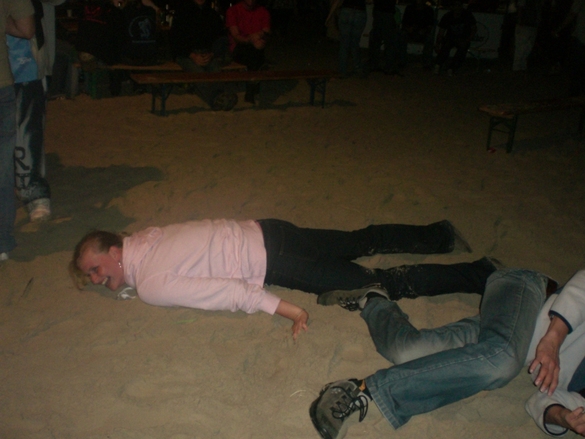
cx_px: 292
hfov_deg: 49.0
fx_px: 642
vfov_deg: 37.7
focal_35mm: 38
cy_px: 220
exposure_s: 1/30
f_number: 3.1
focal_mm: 6.3
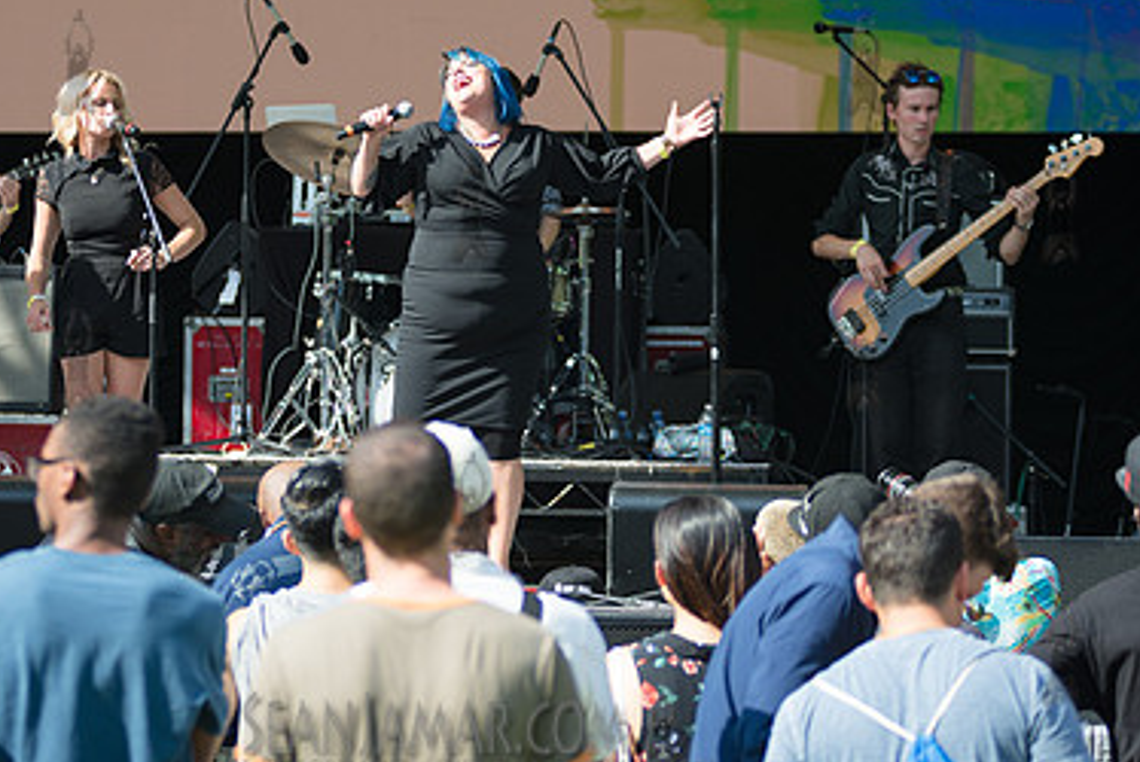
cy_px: 209
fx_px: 4912
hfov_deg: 13.2
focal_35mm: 155
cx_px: 469
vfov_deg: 8.9
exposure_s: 1/1250
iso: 200
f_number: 2.8
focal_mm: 100
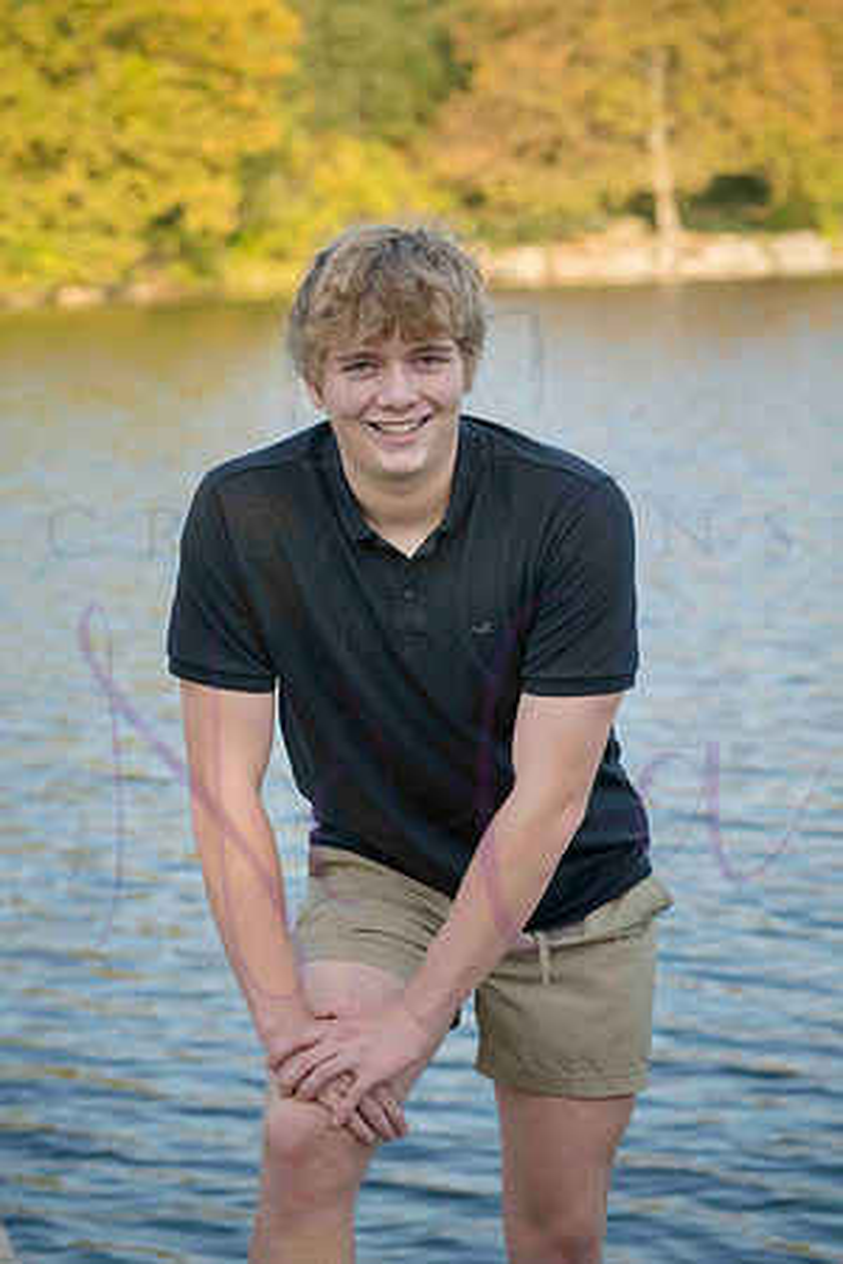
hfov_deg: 13.7
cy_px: 632
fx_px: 3512
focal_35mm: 100
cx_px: 422
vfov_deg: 20.4
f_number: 7.1
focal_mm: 100
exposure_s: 1/640
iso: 800
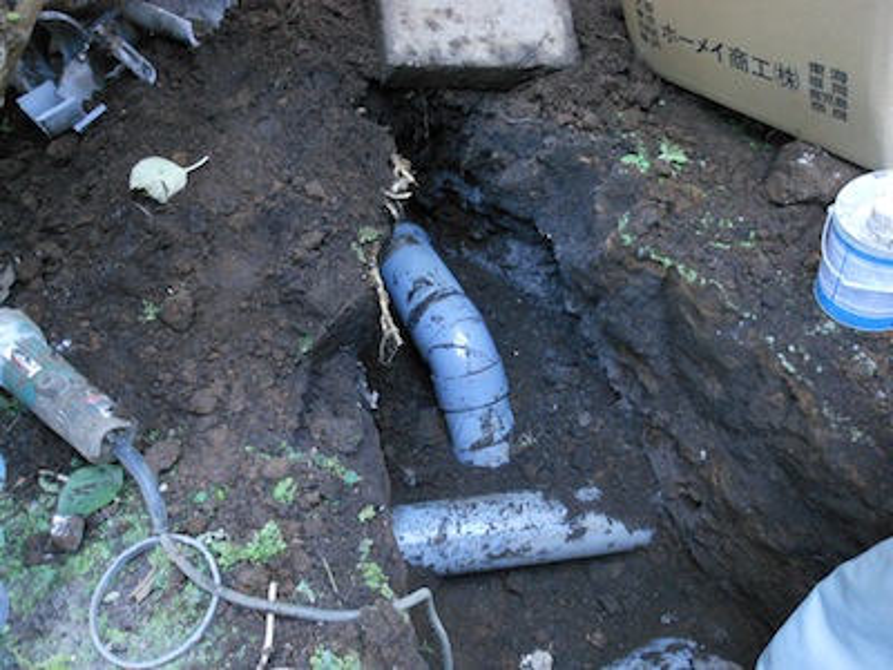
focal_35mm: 28
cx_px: 446
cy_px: 335
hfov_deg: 63.4
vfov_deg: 49.7
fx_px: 722
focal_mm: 5
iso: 400
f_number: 3.7
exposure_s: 1/13
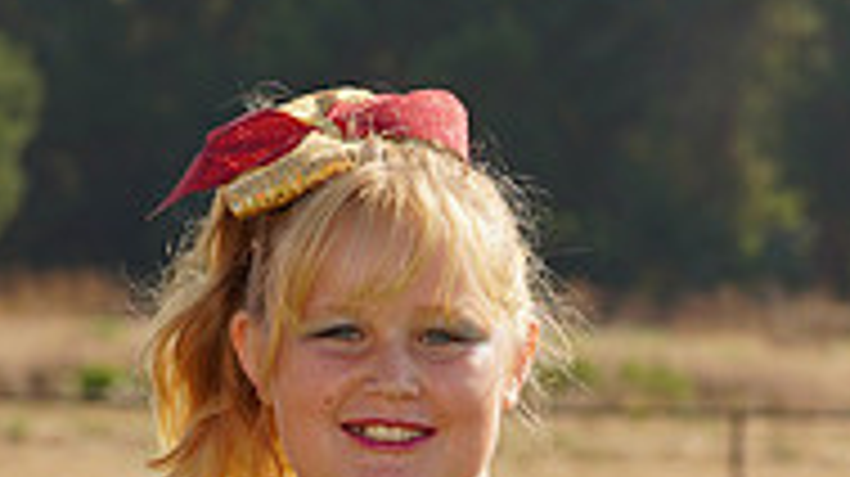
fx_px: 11284
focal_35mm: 501
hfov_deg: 4.3
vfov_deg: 2.4
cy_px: 770
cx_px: 454
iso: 100
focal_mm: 156
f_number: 11
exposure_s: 1/160
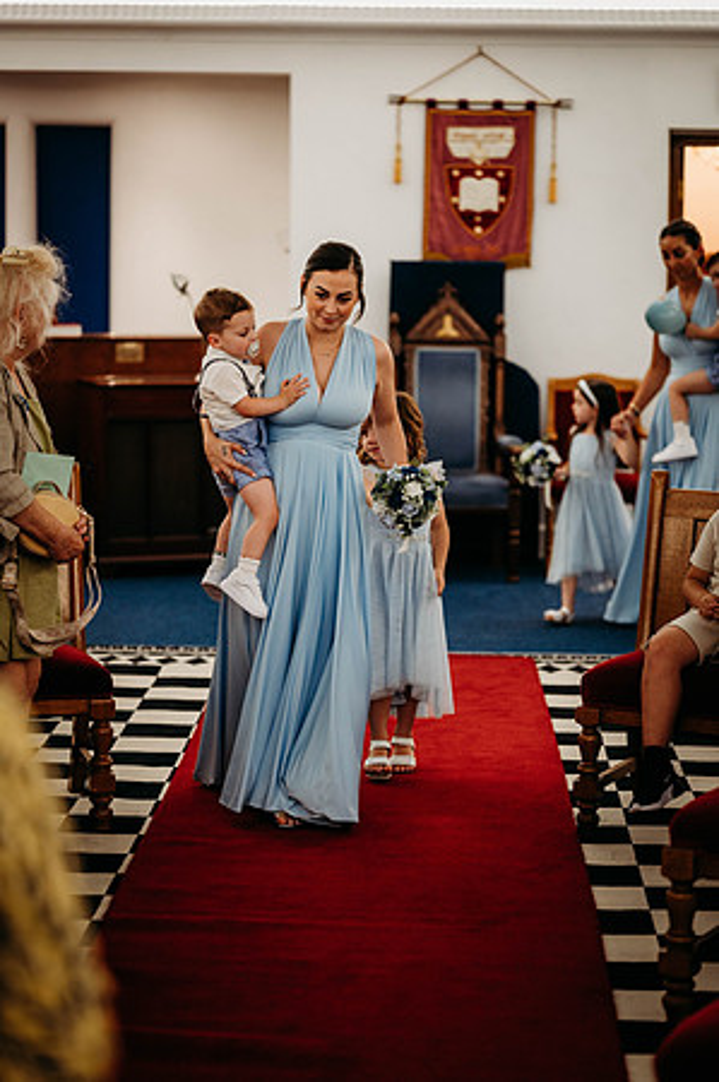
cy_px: 541
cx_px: 360
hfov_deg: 16.0
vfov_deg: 23.9
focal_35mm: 85
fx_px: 2552
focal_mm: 85
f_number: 1.8
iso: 1250
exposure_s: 1/200
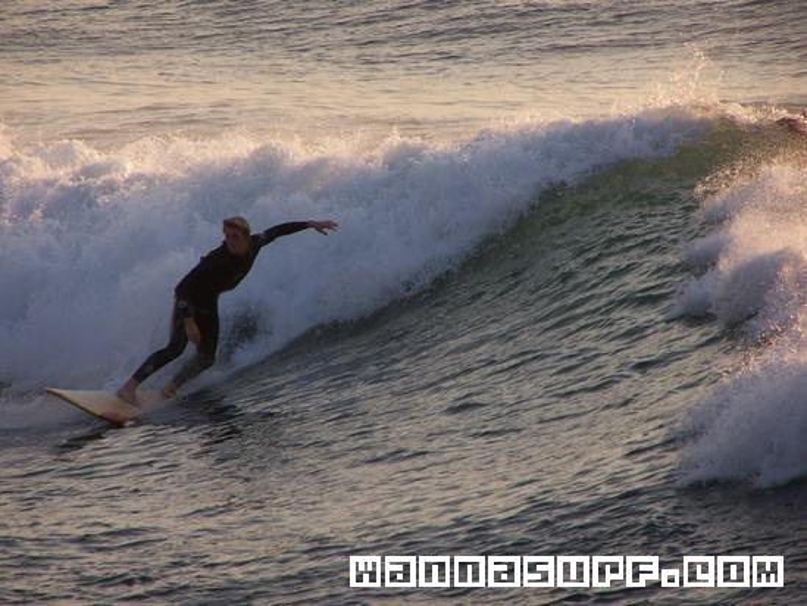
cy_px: 303
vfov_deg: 3.9
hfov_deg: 5.2
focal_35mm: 380
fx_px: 8861
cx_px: 404
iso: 80
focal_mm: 63
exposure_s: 1/640
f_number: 3.7
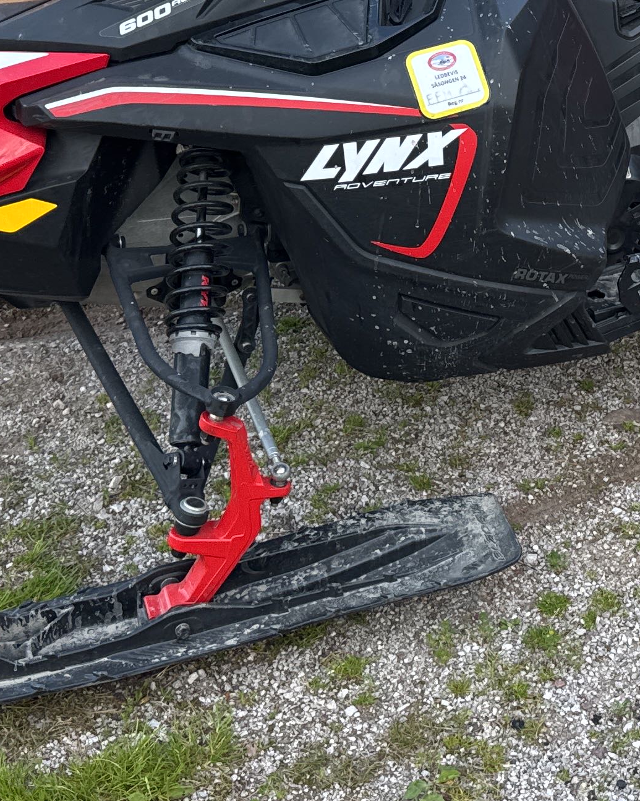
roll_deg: -0.3
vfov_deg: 25.5
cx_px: 676
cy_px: 134
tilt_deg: -26.2
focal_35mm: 73
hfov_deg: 20.2
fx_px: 1729
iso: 64
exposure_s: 1/276
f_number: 1.78
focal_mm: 6.76
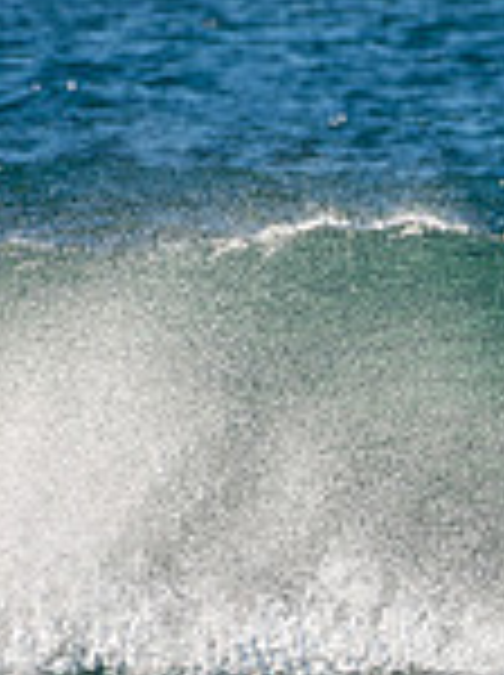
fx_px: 44466
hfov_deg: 0.6
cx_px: 968
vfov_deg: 0.9
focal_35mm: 2284
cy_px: 846
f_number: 9
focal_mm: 500
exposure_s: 1/320
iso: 64
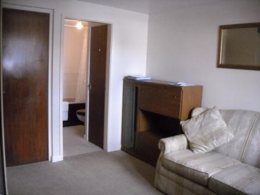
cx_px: 130
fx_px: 263
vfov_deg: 40.7
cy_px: 98
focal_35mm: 35
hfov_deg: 52.6
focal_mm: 5.7
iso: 800
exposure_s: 1/161
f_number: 2.8
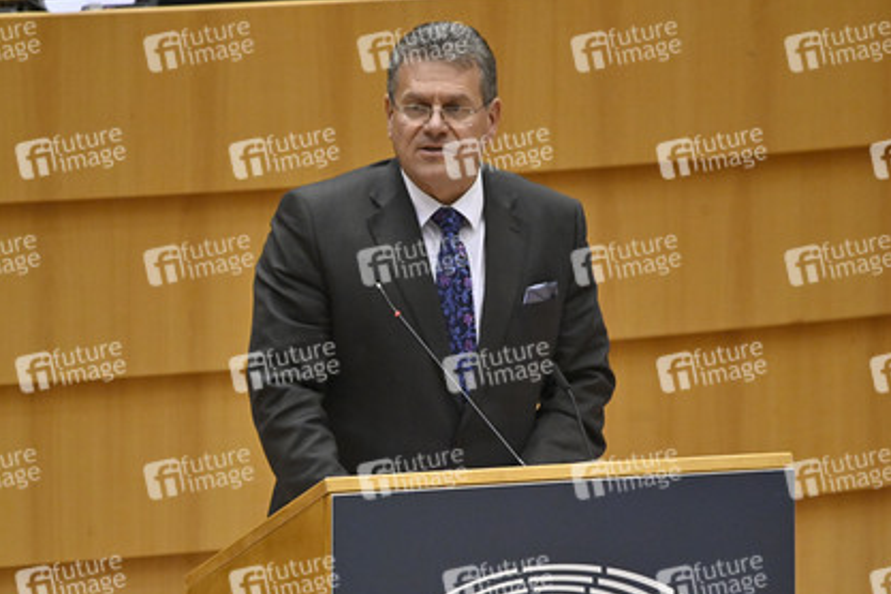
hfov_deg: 3.2
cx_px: 441
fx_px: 16061
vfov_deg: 2.1
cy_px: 314
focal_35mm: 649
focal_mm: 600
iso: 5000
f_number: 6.3
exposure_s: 1/640
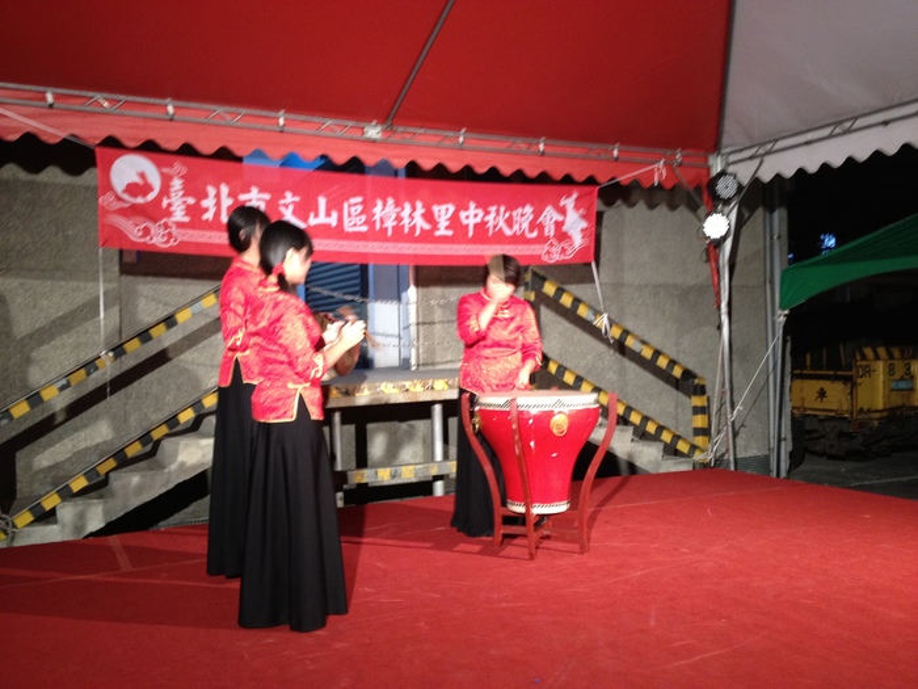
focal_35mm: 35
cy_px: 344
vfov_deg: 40.7
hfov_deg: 52.6
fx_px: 928
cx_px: 459
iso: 160
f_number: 2.4
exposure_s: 1/20
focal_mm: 4.28
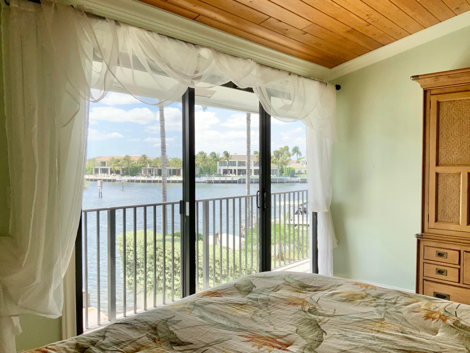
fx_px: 394
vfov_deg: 48.2
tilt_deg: -2.1
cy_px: 176
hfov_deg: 61.7
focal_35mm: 29
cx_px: 235
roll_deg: +0.6
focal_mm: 3
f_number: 1.8
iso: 16
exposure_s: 1/198
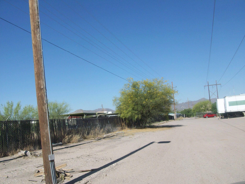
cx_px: 122
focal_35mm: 34
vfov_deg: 41.8
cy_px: 92
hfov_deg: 54.0
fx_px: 241
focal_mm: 5.7
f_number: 5.5
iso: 64
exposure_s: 1/412
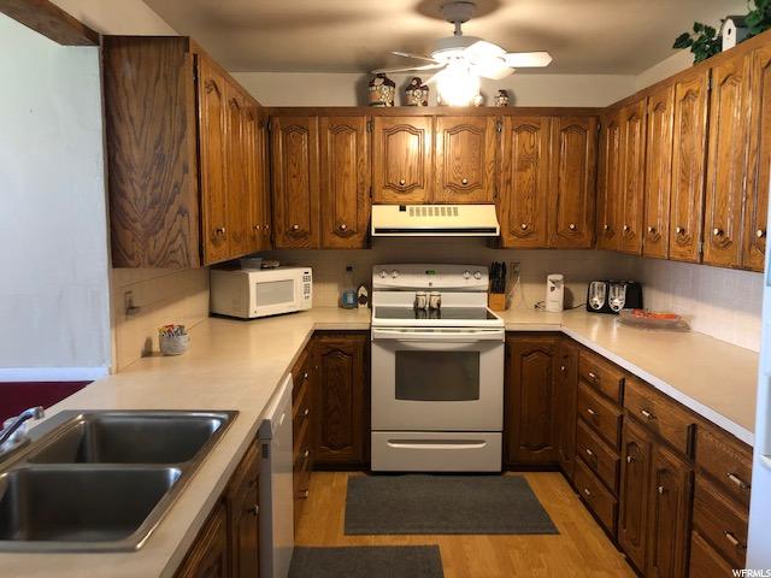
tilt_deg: -5.2
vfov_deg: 49.7
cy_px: 289
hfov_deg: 63.4
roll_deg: -0.5
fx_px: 624
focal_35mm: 28
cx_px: 386
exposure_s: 1/8
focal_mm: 3.99
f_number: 1.8
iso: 100
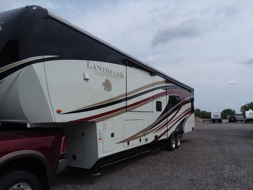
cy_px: 95
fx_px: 197
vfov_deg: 51.4
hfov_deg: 65.3
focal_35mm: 27
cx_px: 126
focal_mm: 2.91
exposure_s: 1/2884
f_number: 1.9
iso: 50
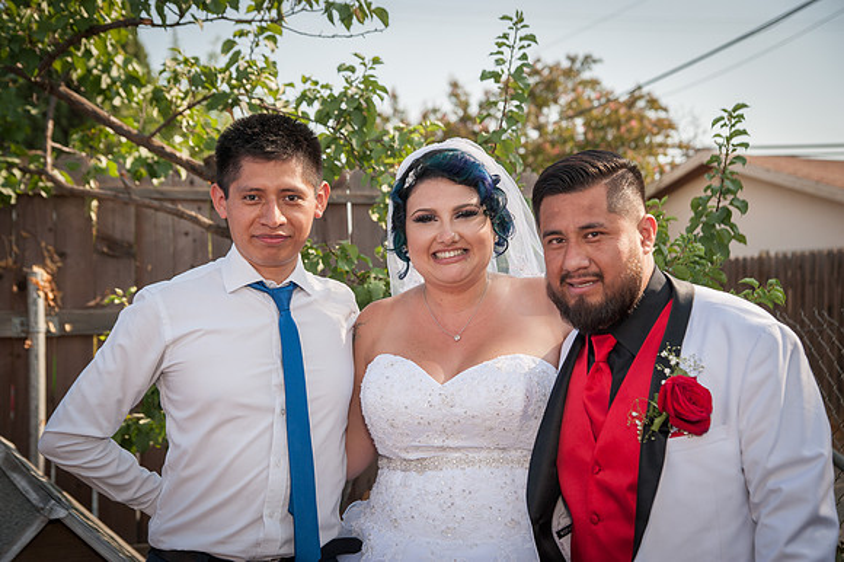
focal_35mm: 65
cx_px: 422
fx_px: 1524
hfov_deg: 31.0
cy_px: 281
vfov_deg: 20.9
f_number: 5
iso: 200
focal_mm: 65
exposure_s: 1/800
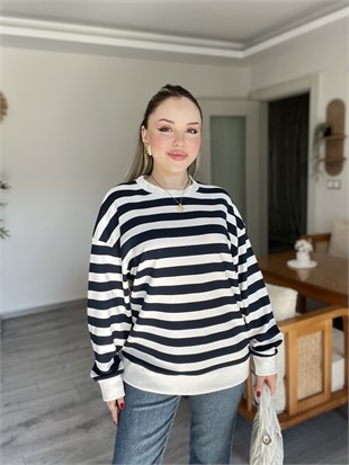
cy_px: 232
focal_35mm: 30
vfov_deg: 59.9
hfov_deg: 46.8
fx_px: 403
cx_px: 174
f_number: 2.2
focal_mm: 2.71
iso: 64
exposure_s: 1/121
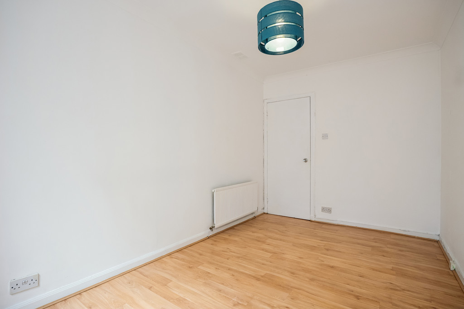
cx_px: 232
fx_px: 213
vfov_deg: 72.1
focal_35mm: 16
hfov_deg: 95.0
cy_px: 154
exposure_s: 1/25
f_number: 6.3
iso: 500
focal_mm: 11
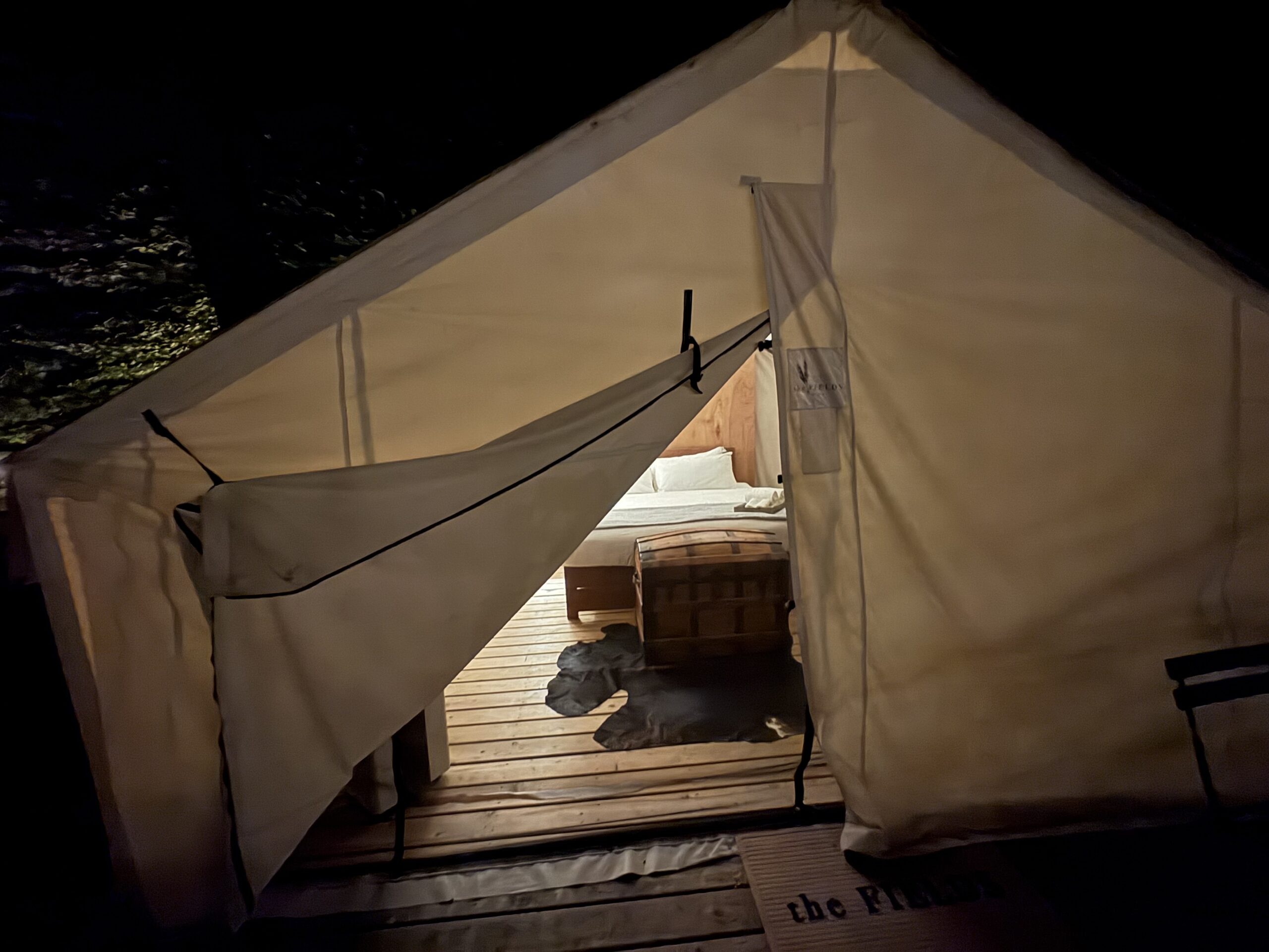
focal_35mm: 14
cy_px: 476
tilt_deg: -7.9
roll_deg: +3.3
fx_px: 513
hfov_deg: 102.1
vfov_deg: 85.7
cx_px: 634
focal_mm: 2.22
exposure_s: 1/7
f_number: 2.2
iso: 2000
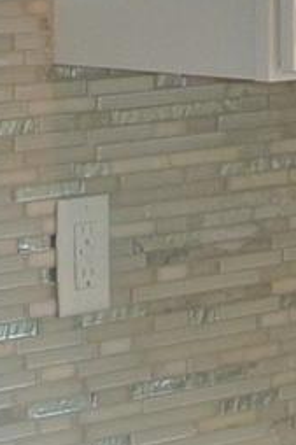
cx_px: 325
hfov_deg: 5.8
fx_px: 2890
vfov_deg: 8.6
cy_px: -221
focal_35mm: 234
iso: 320
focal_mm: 11
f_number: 3.5
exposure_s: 1/60
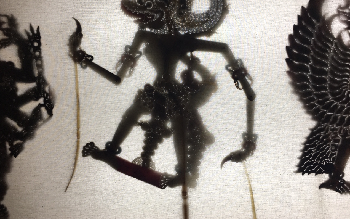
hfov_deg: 61.2
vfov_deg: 40.5
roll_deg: +0.3
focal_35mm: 31
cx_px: 176
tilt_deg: -3.4
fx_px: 296
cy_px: 95
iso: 32
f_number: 2.2
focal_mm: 4.15
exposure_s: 1/60
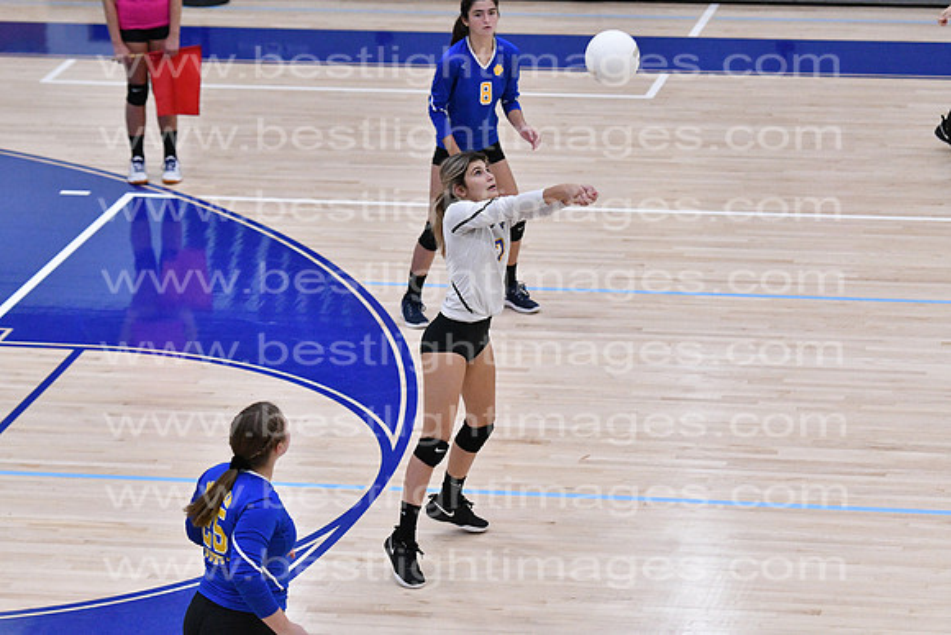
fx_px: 4161
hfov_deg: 13.0
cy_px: 318
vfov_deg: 8.7
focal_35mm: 158
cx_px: 476
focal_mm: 105
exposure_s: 1/1250
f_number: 3.2
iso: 6400
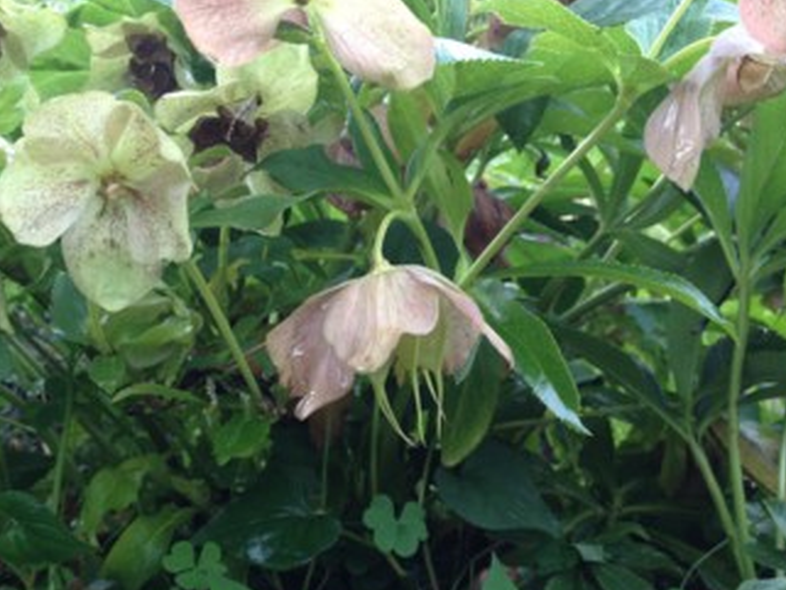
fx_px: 1113
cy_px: 328
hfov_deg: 38.7
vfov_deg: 29.7
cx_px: 311
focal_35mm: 49
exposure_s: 1/120
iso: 100
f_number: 2.4
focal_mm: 4.28
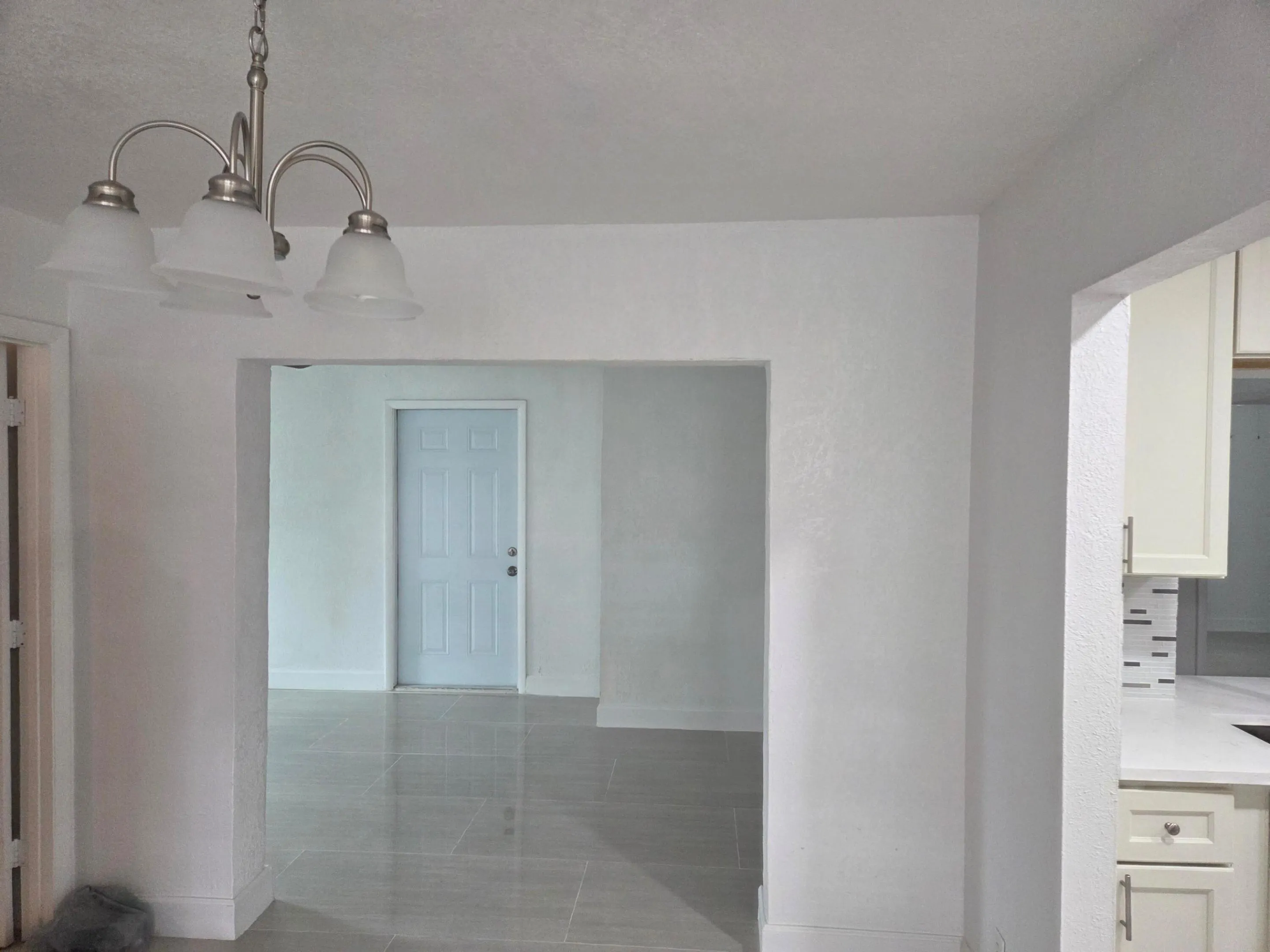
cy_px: 476
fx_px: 844
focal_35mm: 23
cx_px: 635
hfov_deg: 73.9
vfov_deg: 58.9
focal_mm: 5.4
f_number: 1.8
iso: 400
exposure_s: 1/120
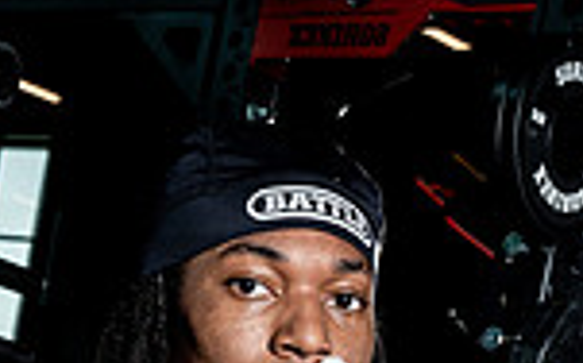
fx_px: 2365
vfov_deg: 8.1
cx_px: 220
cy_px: 865
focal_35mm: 149
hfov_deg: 14.0
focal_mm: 49
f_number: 9
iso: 640
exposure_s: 1/250
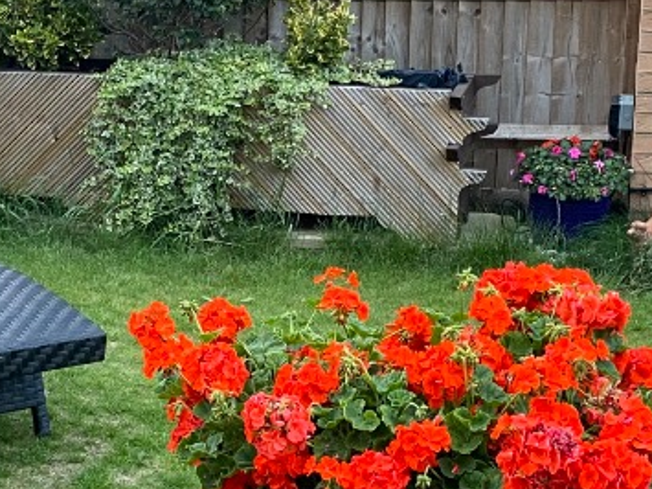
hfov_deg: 22.2
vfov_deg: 16.8
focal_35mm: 88
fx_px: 1657
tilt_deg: -14.8
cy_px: 217
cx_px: 259
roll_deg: -0.7
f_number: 1.8
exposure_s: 1/60
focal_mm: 4.25
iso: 160
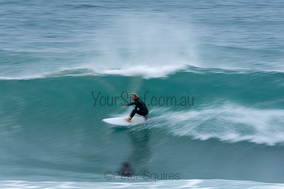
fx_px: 5918
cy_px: 94
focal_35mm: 750
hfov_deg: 2.7
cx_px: 142
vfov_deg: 1.8
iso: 100
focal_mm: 500
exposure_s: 1/20
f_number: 22
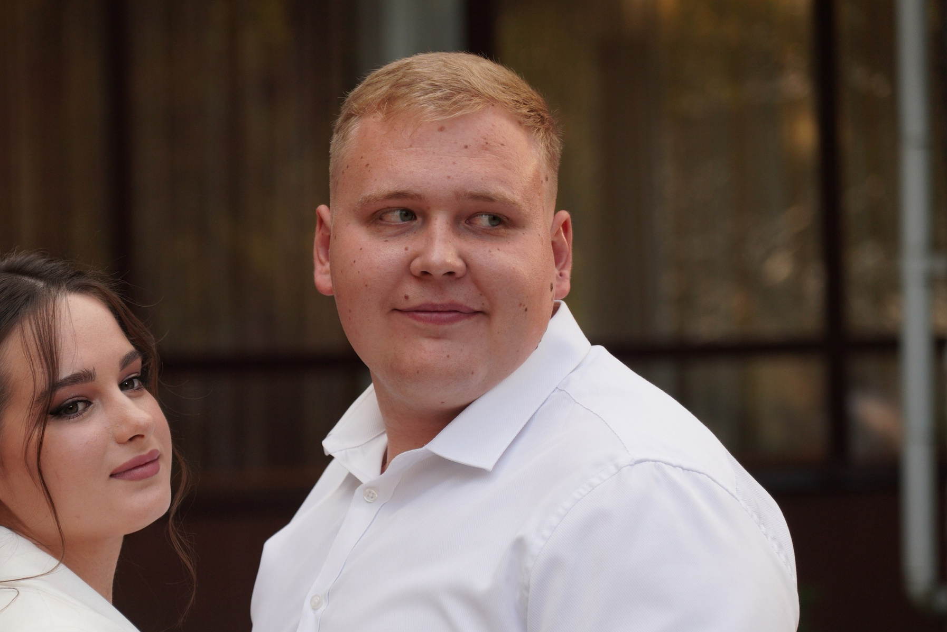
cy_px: 425
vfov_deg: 9.1
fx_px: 3946
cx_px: 287
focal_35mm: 150
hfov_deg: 13.7
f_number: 2.8
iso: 160
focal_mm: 70
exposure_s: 1/400
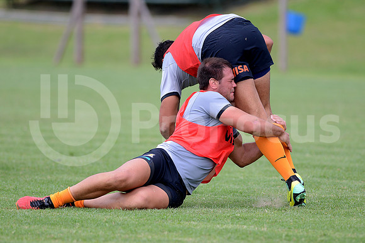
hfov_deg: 6.9
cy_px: 122
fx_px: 3042
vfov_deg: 4.6
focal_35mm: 300
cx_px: 182
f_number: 2.8
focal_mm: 300
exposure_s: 1/800
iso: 200
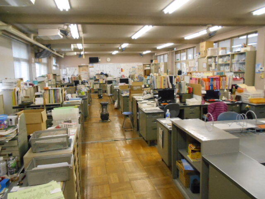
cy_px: 100
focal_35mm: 26
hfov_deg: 67.3
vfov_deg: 53.1
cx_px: 132
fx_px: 199
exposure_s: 1/100
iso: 800
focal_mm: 4.6
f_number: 3.2
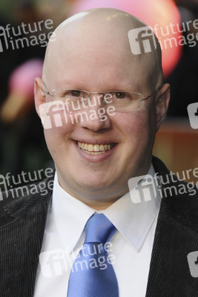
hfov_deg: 6.8
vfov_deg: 10.2
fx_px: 1669
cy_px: 148
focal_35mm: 202
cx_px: 99
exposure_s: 1/160
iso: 200
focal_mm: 135
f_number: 5.6
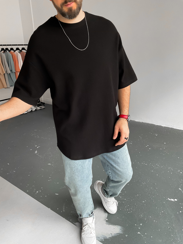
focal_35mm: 29
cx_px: 92
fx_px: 204
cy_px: 122
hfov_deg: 48.2
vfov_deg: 61.7
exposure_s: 1/60
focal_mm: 3
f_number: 1.8
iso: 125
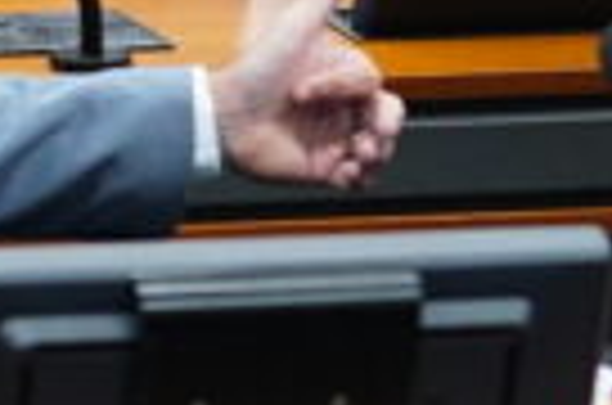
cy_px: -385
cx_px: 112
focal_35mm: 528
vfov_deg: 2.6
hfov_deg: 3.9
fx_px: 8955
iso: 4000
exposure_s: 1/400
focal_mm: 70
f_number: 4
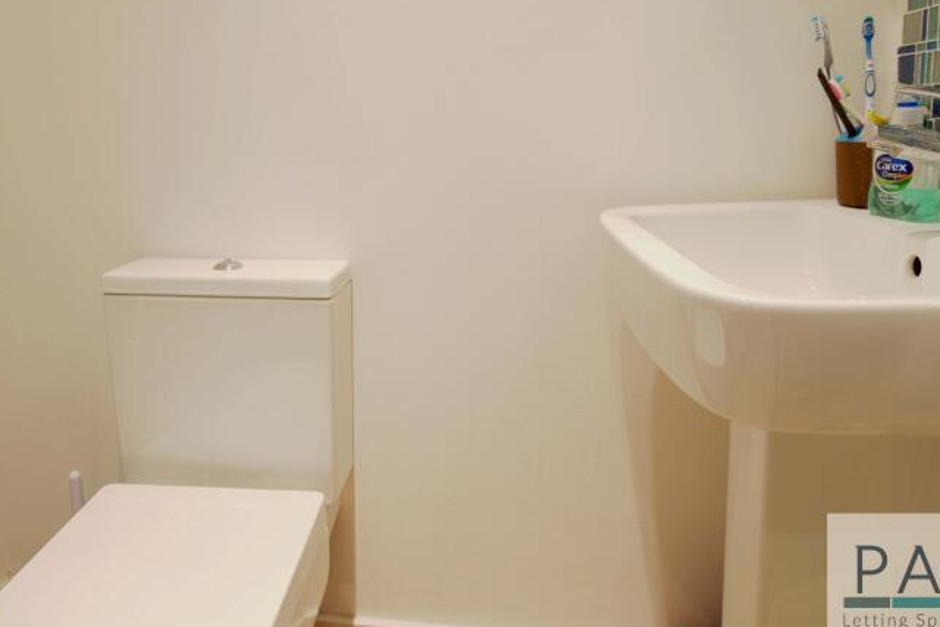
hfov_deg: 73.4
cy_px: 200
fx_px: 627
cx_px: 410
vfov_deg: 52.0
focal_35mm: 24
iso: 100
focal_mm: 10
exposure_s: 1/3
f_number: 4.5
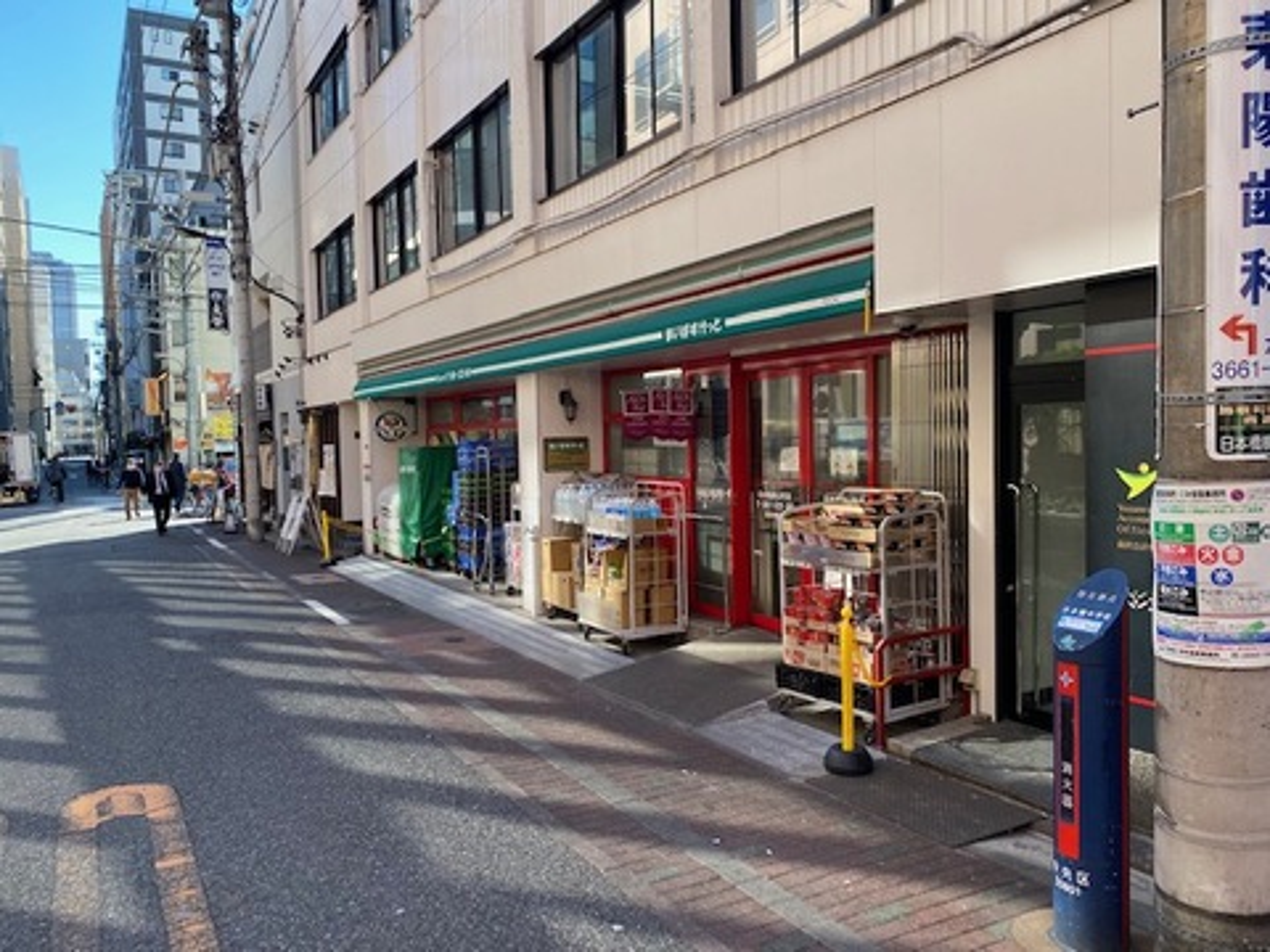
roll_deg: +0.6
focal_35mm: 26
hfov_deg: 67.3
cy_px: 476
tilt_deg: -4.3
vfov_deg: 53.1
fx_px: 954
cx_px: 635
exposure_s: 1/391
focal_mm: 4.25
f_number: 1.8
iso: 32
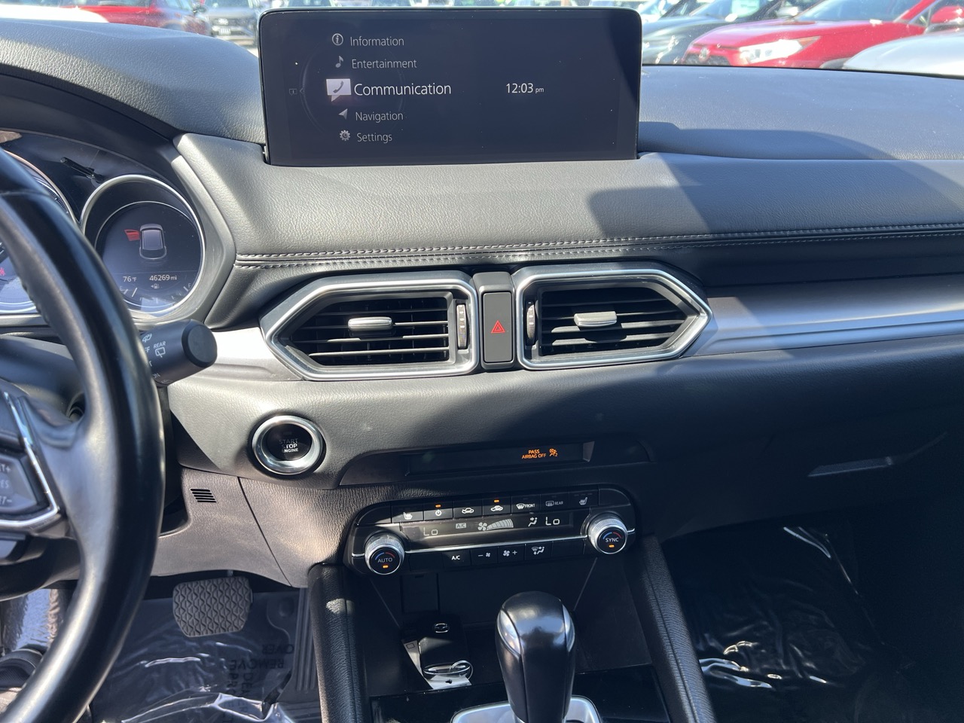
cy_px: 362
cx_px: 482
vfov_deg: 53.1
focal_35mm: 26
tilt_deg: -26.7
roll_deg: -0.6
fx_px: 724
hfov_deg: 67.3
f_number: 1.5
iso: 32
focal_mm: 5.7
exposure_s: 1/150
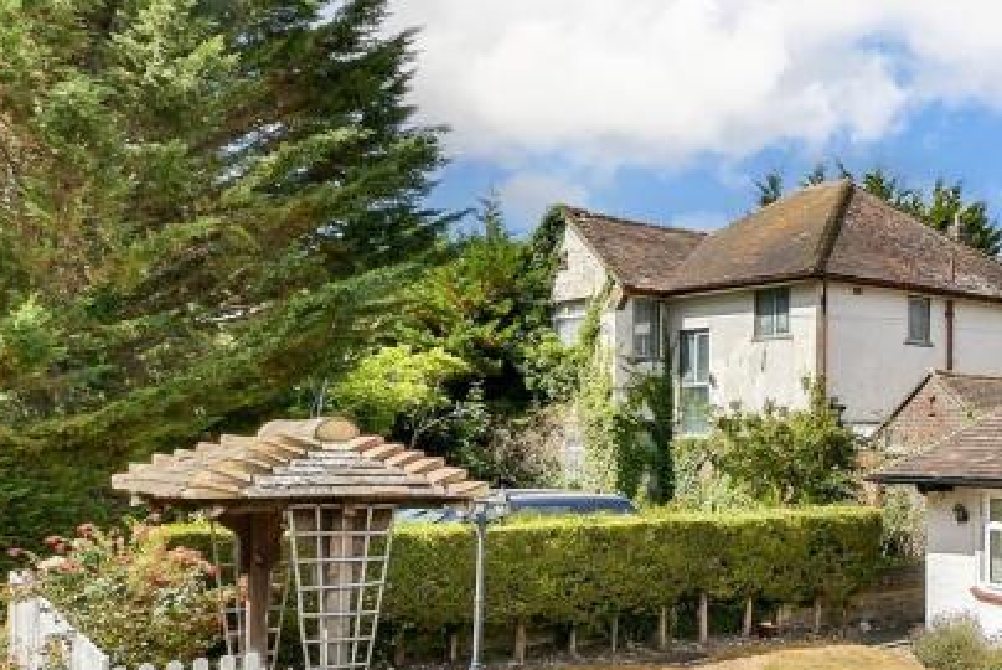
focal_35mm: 38
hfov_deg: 39.1
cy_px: 480
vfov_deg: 34.6
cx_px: 1161
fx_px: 1058
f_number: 13
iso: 160
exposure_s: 1/80
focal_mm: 10
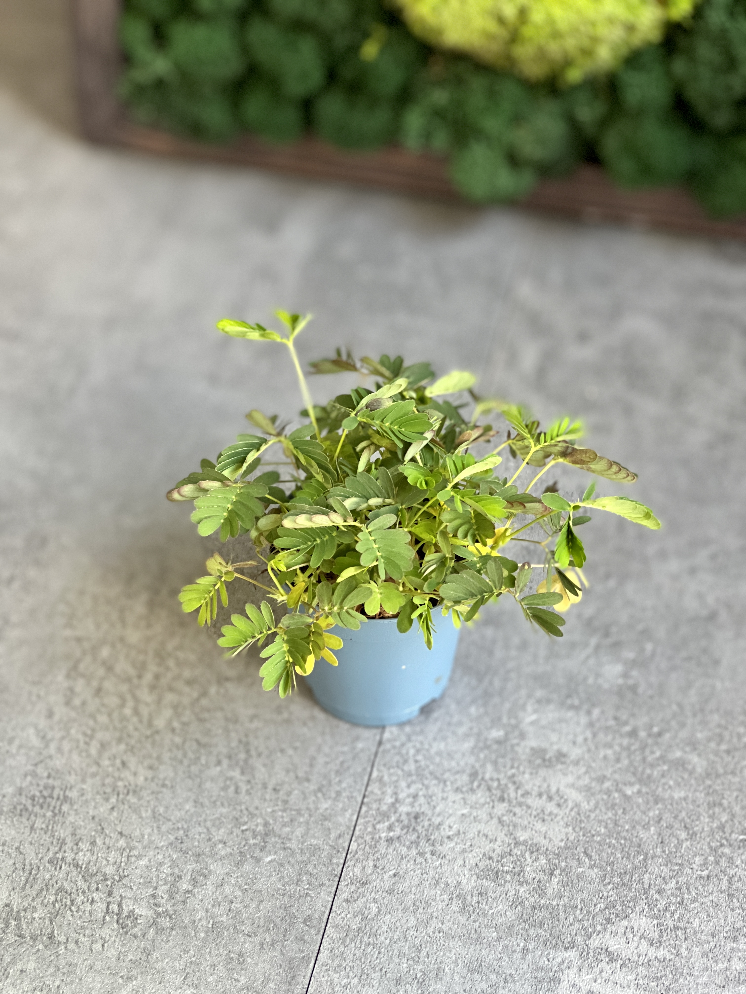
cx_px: 373
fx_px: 2213
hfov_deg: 19.1
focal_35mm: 77
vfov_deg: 25.3
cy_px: 497
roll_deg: -1.4
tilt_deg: -44.3
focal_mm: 9
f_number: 2.8
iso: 400
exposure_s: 1/31
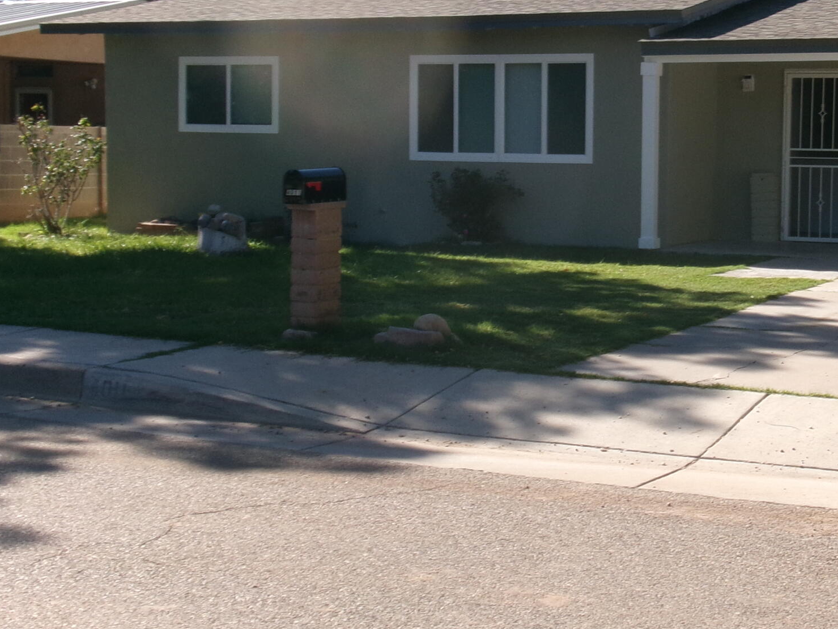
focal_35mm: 73
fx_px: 1768
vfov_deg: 20.2
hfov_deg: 26.3
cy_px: 300
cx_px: 639
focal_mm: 6.4
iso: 100
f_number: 11.8
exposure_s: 1/80
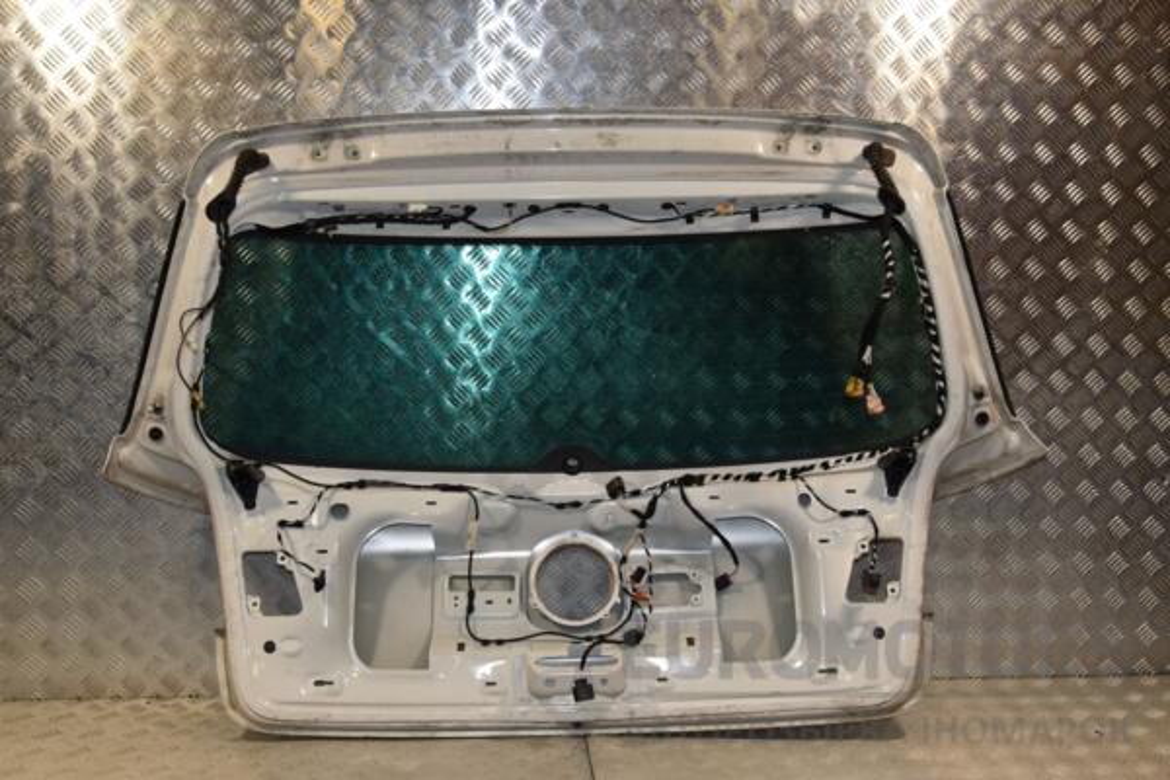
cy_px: 390
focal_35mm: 36
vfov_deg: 36.9
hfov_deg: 53.1
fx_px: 1170
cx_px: 585
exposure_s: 1/200
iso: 800
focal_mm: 24
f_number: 8
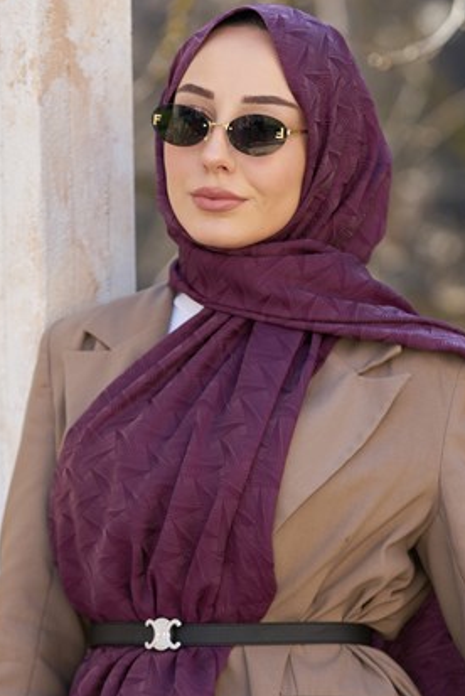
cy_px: 320
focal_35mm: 163
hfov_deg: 8.4
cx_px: 249
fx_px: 3153
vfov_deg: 12.6
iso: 200
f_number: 4.5
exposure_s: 1/250
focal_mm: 145
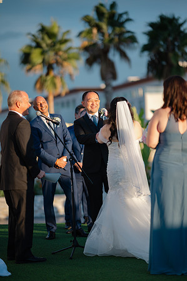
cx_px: 94
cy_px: 140
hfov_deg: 13.0
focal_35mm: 105
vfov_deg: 19.5
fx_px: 820
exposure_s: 1/5000
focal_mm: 105
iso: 100
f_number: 1.4
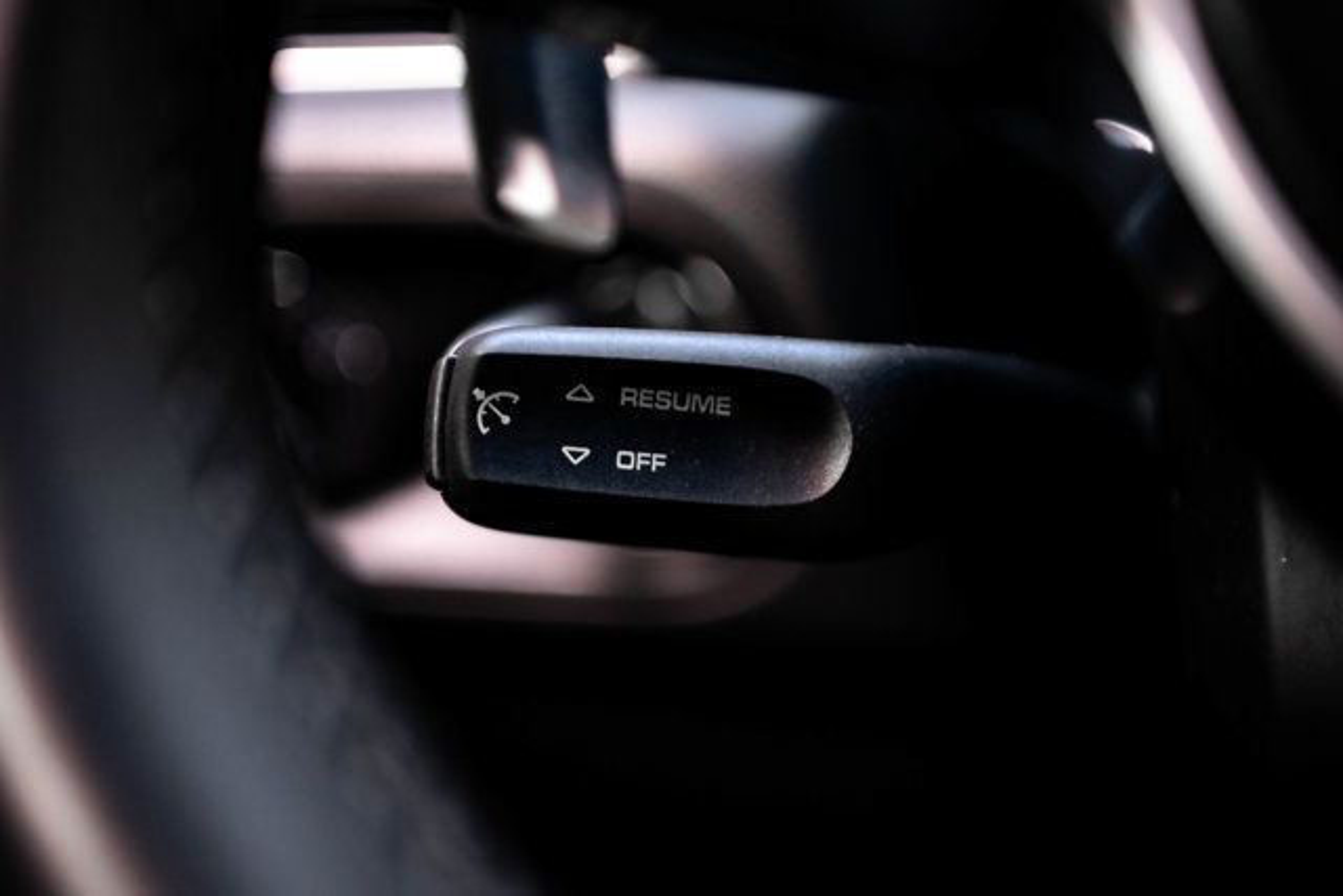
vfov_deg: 26.0
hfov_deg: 38.2
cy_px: 448
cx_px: 672
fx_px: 1940
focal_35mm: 52
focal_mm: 52
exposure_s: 1/200
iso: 1000
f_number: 2.8
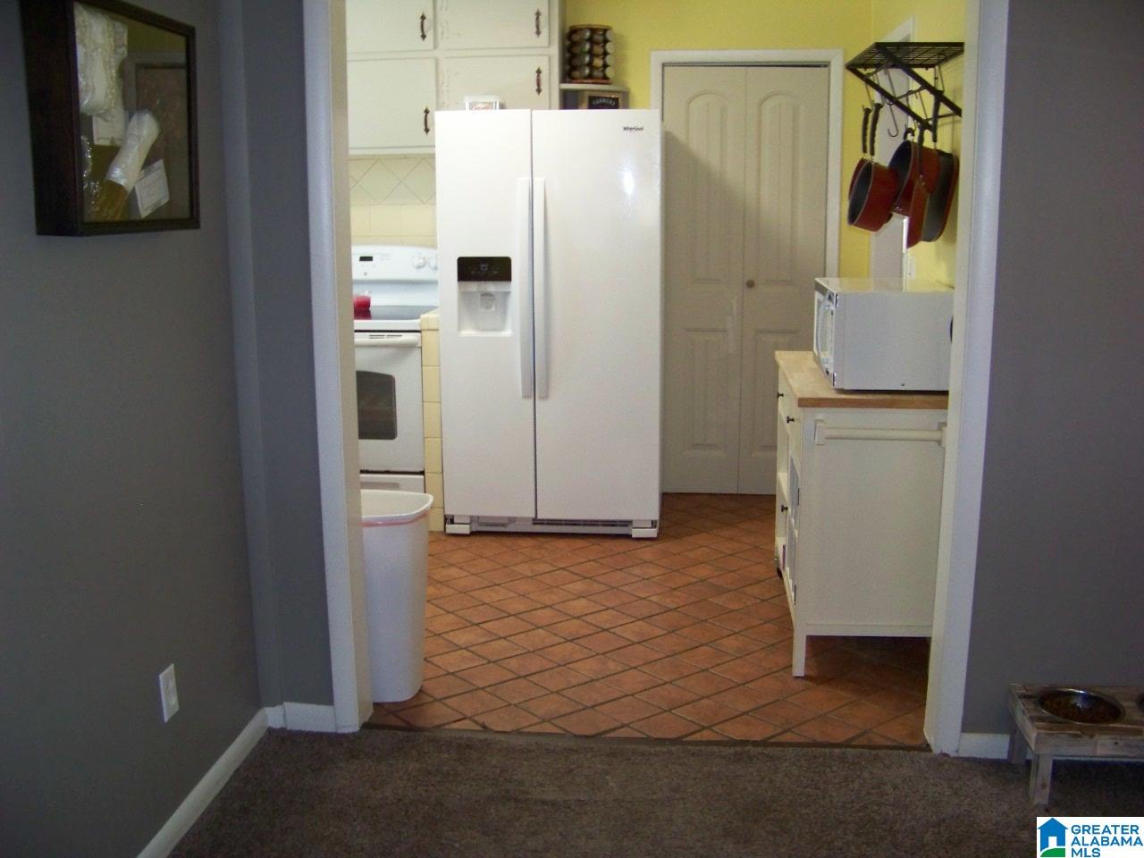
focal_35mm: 36
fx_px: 1190
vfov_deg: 39.7
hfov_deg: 51.4
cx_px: 572
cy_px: 429
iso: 200
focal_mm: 5.85
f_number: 2.8
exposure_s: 1/30
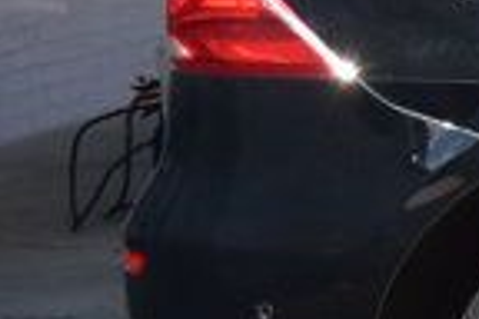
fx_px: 2847
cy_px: -209
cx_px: 1593
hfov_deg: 7.9
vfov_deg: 6.3
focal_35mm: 214
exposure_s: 1/400
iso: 400
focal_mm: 20
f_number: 11
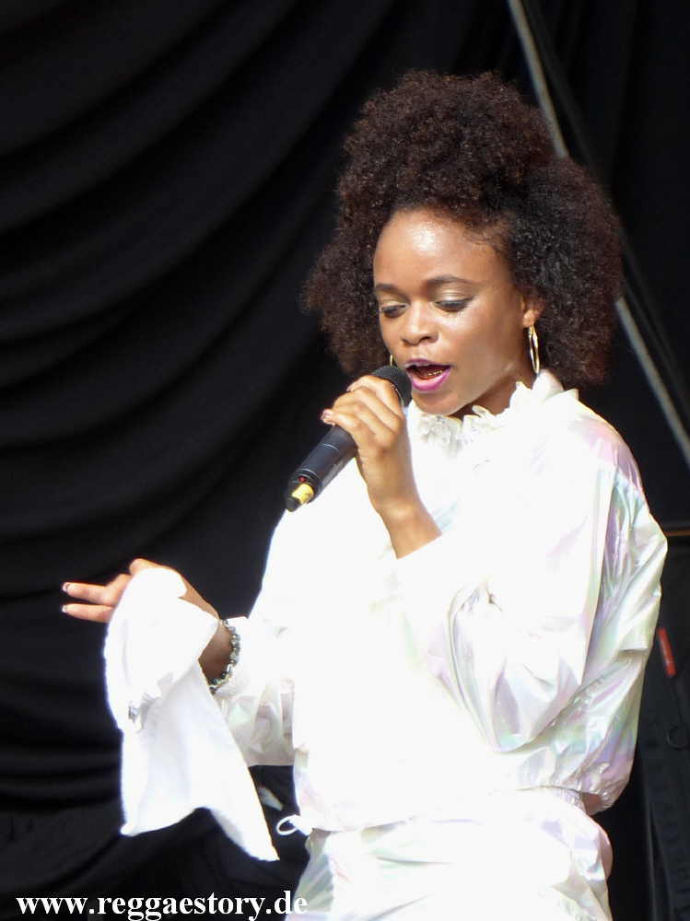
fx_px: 10241
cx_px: 345
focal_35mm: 385
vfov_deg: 5.2
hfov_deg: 3.9
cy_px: 460
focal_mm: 69.3
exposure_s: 1/160
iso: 100
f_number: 3.5
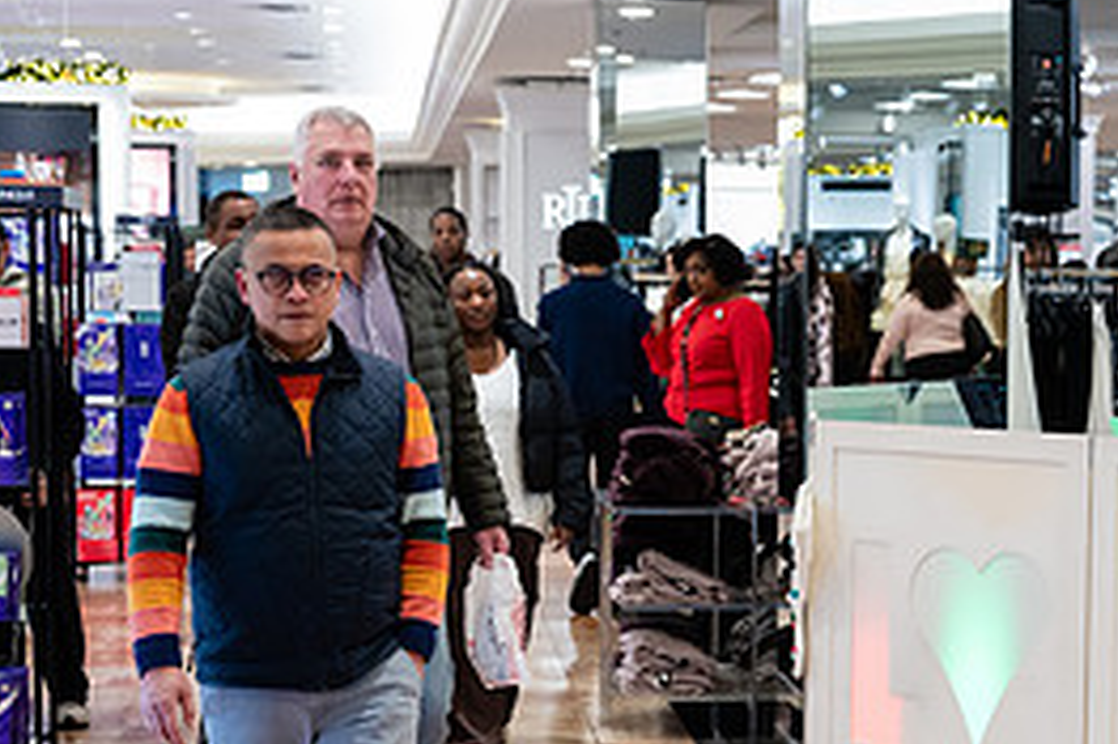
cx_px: 986
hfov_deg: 21.1
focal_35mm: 95
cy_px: 459
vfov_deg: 14.4
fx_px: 2948
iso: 1000
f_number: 3.2
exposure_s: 1/200
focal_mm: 40
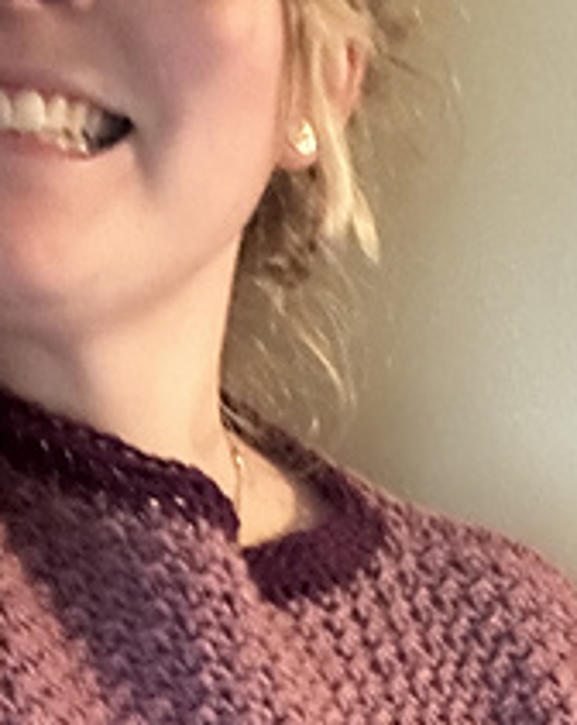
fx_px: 1905
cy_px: 1031
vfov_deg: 19.3
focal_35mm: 89
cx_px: 141
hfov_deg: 17.1
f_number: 1.9
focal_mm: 2.69
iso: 640
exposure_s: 1/30
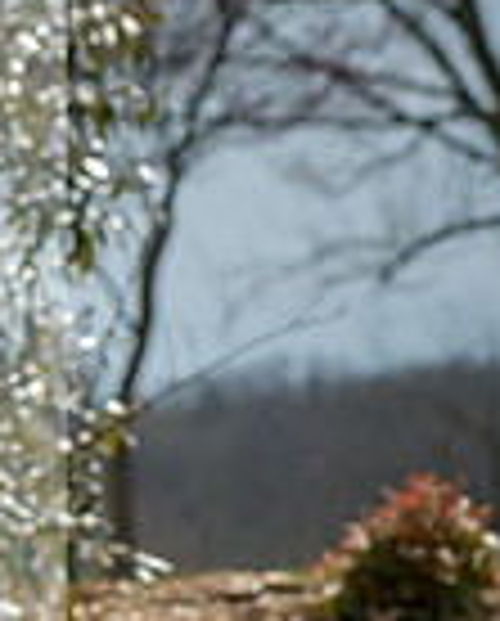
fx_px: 7264
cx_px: -748
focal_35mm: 394
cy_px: 740
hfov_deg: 3.9
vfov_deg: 4.9
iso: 400
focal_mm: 100
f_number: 8
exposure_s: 1/800
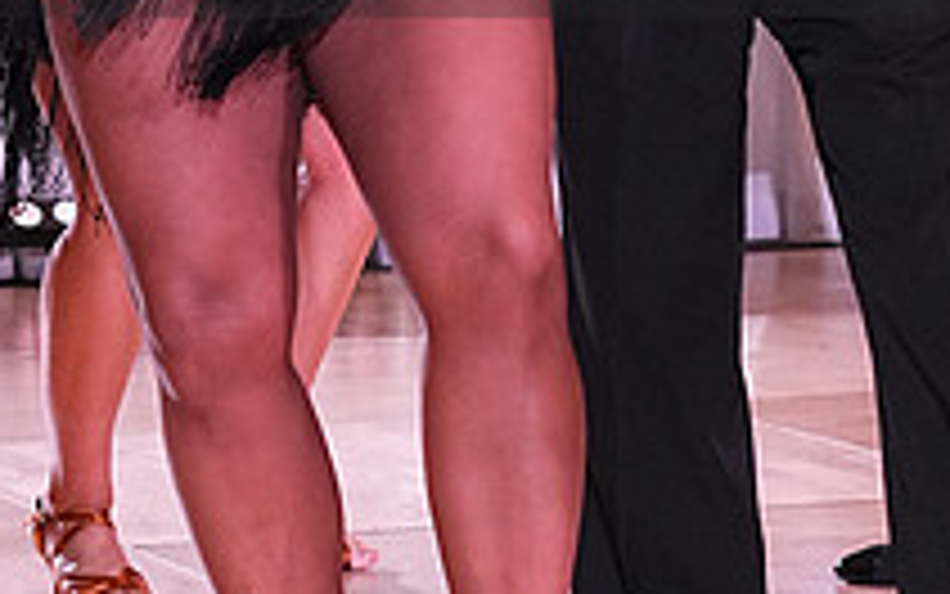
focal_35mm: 272
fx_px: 7044
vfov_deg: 4.8
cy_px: -130
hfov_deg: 7.7
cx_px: 520
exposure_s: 1/400
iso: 3200
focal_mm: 65
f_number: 4.5
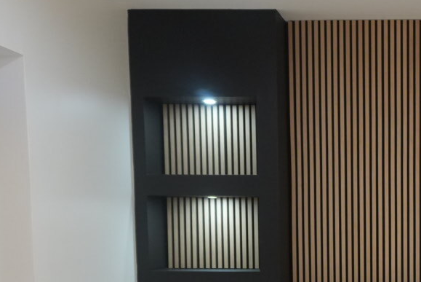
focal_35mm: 67
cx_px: 440
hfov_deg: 27.9
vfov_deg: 19.4
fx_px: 784
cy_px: 314
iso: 1250
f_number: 4
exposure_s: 1/160
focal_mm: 16
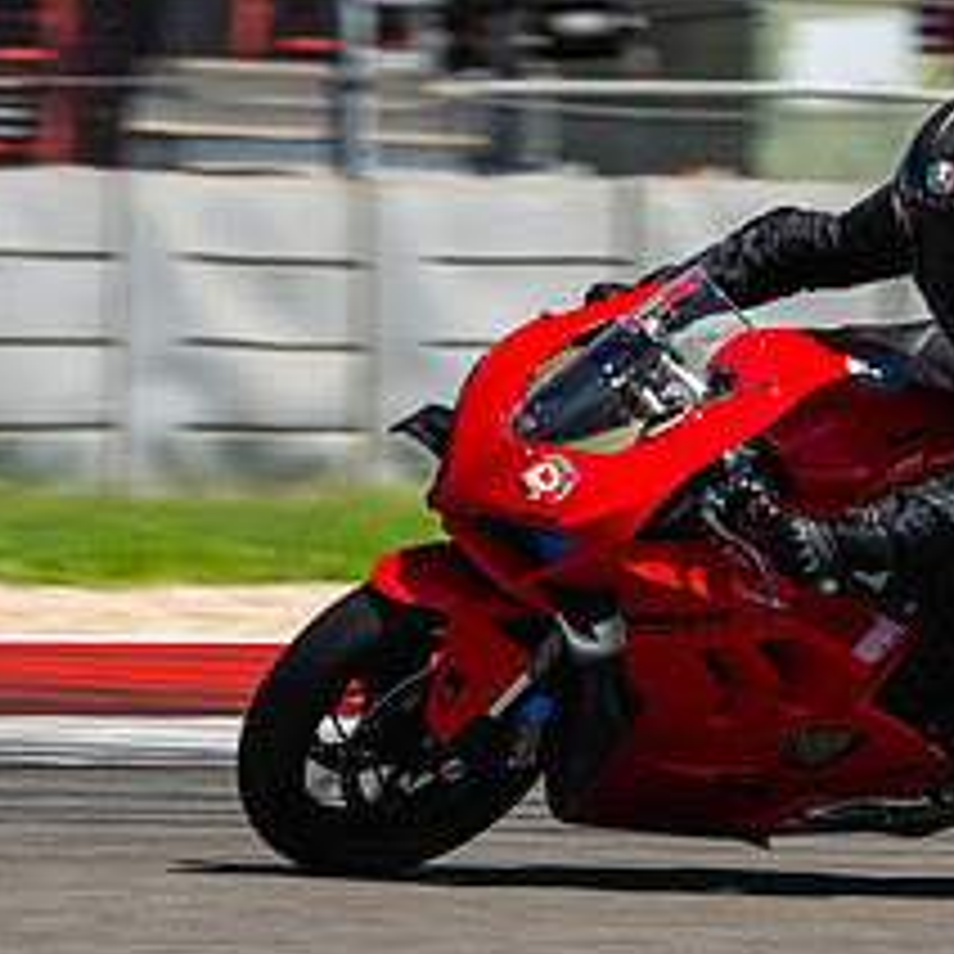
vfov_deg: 2.5
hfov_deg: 2.5
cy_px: 506
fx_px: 21732
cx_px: 932
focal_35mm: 697
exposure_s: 1/200
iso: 160
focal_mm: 200
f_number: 7.1
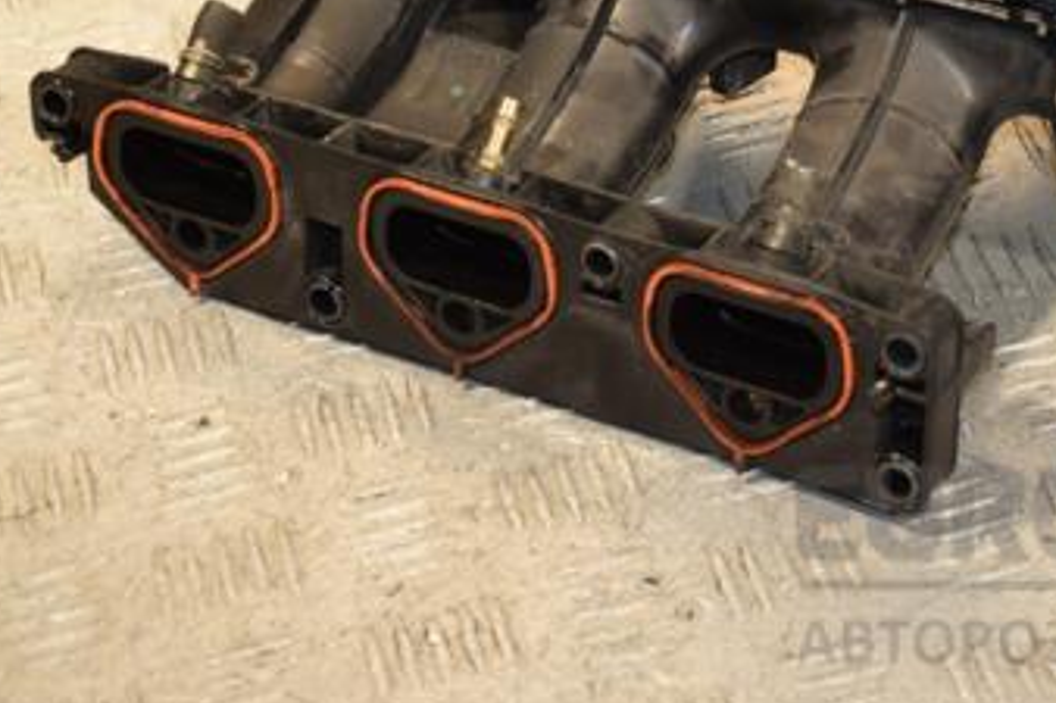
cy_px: 97
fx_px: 3284
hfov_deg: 18.2
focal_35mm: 112
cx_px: 737
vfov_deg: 12.1
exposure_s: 1/160
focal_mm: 42
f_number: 4.8
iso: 800
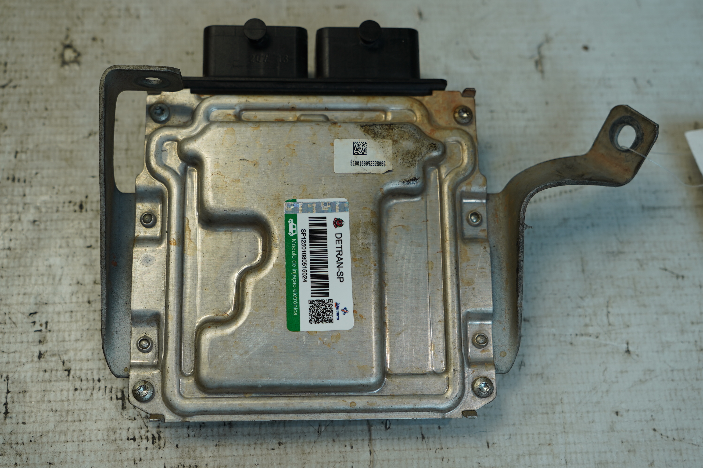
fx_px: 936
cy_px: 234
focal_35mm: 48
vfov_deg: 28.0
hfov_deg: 41.1
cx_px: 352
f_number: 4
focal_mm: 32
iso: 100
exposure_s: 1/60
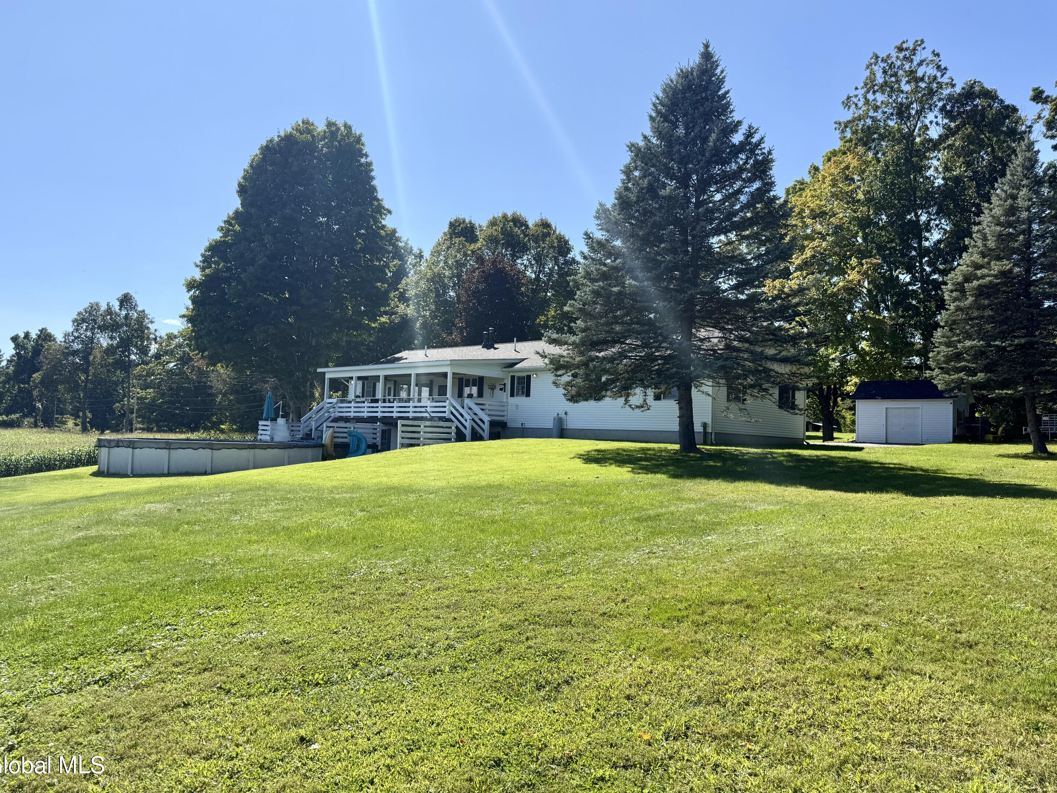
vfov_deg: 54.9
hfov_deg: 69.4
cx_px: 533
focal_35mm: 25
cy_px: 390
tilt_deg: +2.6
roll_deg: -2.8
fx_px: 763
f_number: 1.78
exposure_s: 1/4167
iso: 80
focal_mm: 6.76
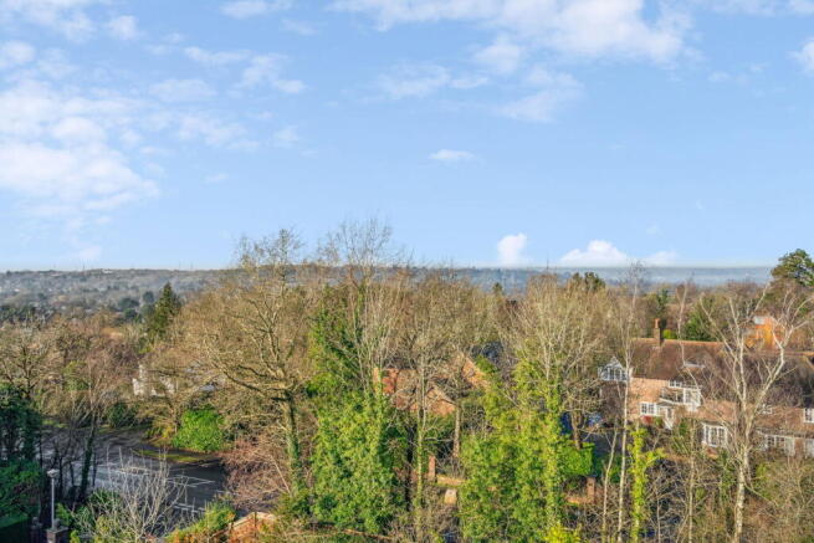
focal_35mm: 28
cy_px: 272
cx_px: 407
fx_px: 633
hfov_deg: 65.5
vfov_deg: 46.4
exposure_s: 1/80
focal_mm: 28
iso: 320
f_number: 8
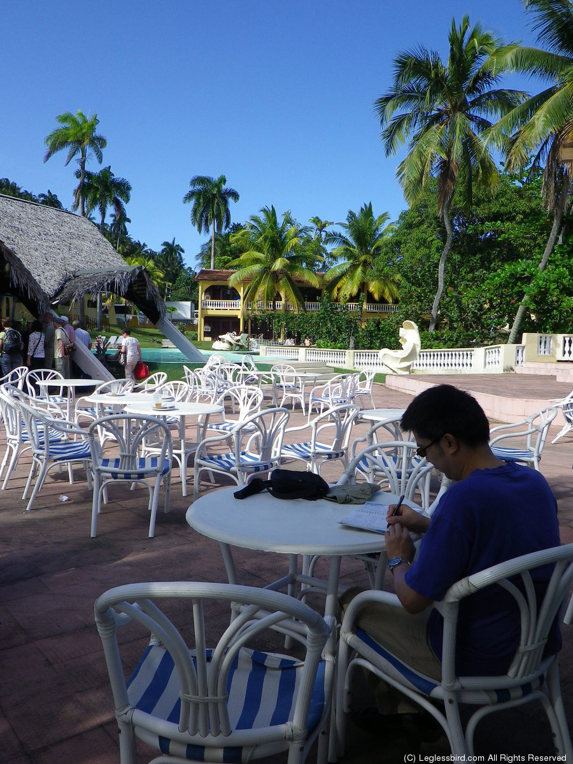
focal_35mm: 28
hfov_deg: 49.7
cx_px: 286
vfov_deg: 63.4
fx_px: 618
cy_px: 382
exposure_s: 1/100
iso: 80
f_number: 8.3
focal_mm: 5
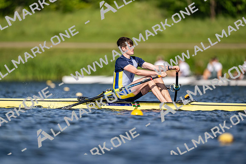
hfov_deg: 3.4
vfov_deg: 2.3
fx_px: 4101
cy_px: 82
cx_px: 123
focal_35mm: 600
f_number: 4
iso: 200
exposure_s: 1/2500
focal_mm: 600
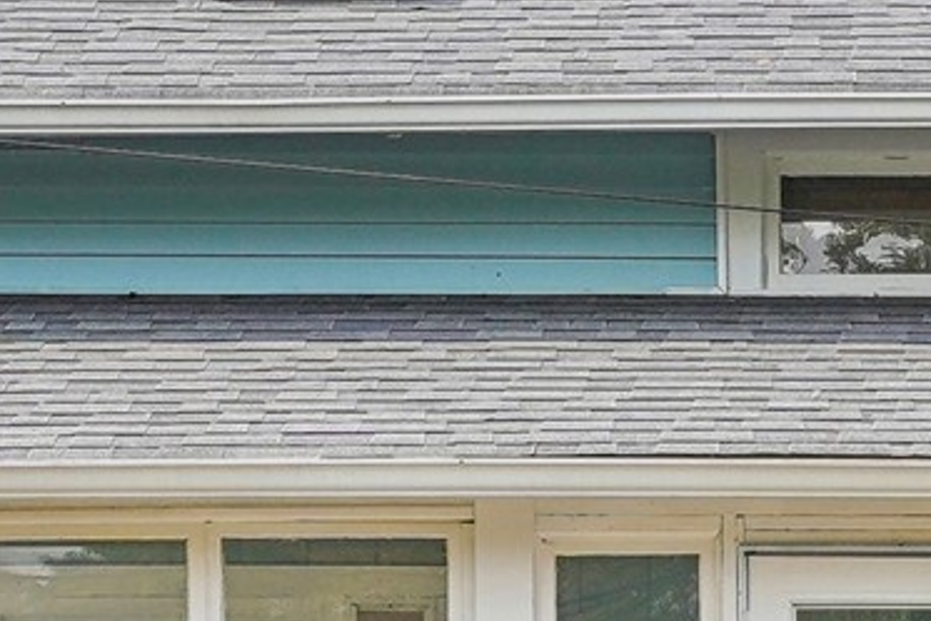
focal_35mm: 191
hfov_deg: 10.7
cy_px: 787
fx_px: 4941
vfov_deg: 7.1
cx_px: 895
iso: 125
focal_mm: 28
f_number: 8
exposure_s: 1/125
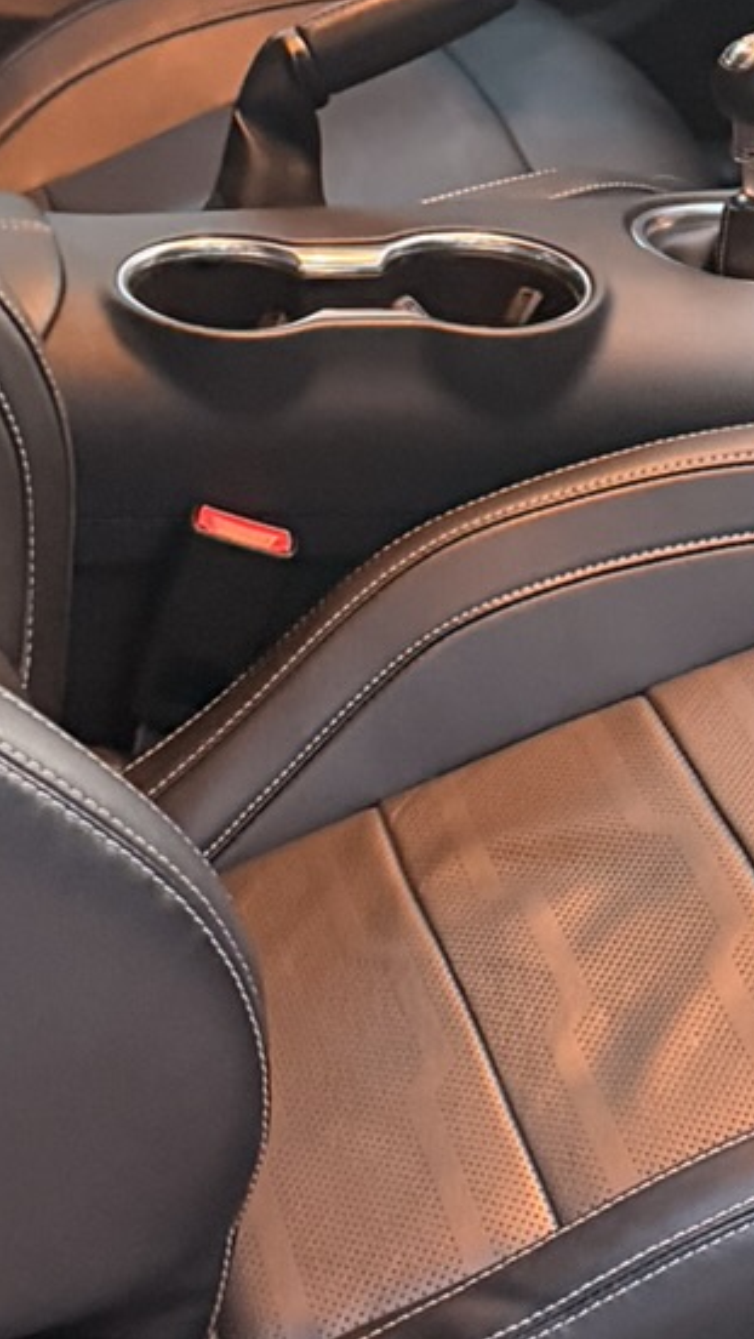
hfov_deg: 12.3
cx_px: 829
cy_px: 177
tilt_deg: -23.0
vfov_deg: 21.6
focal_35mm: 97
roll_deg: -0.7
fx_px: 3443
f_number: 1.78
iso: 800
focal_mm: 6.76
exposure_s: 1/45
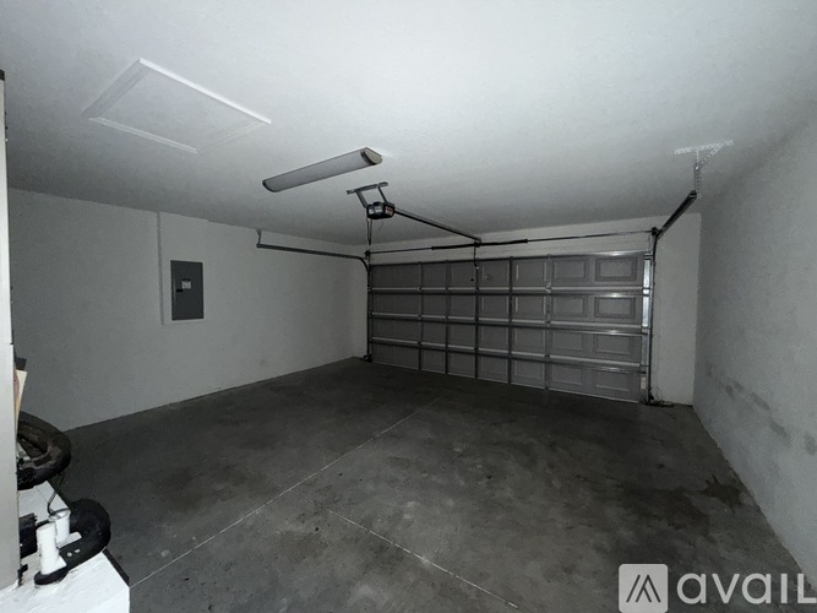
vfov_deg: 85.7
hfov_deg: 102.1
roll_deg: +0.3
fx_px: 330
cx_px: 408
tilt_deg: -2.3
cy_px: 306
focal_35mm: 14
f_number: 2.2
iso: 640
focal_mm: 2.22
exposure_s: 1/16
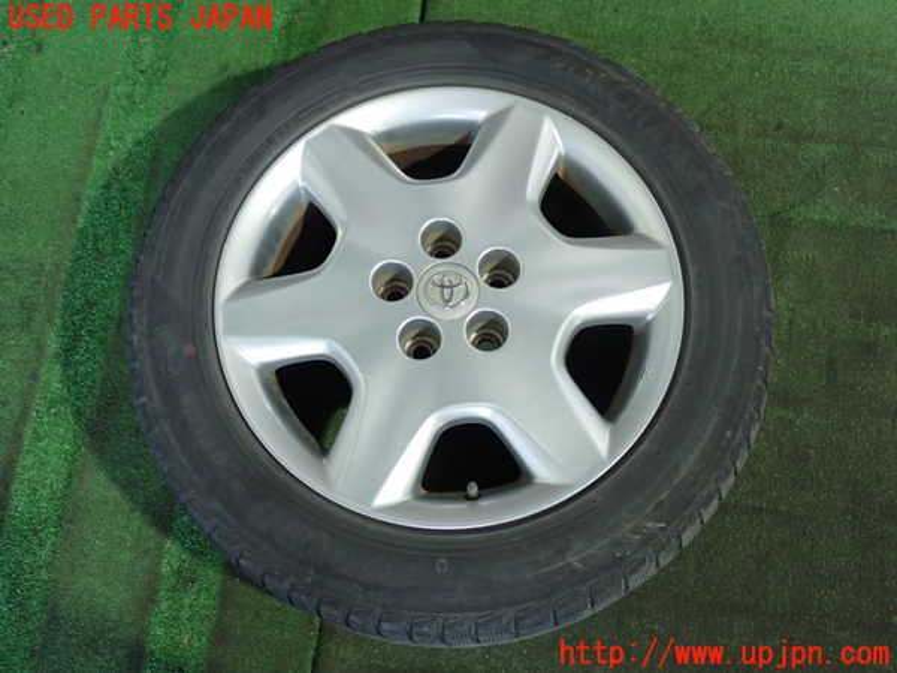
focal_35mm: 41
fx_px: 1062
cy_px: 336
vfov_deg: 35.1
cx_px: 448
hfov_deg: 45.8
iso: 800
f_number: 2.8
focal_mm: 7.31
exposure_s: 1/30
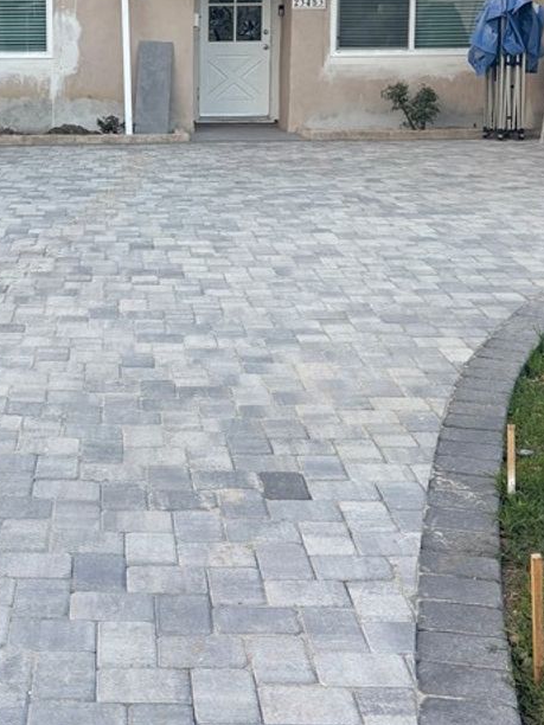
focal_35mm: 58
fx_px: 1215
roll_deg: +0.0
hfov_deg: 24.8
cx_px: 115
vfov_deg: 32.5
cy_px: 172
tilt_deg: -6.8
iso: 40
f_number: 1.6
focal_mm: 5.96
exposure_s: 1/253
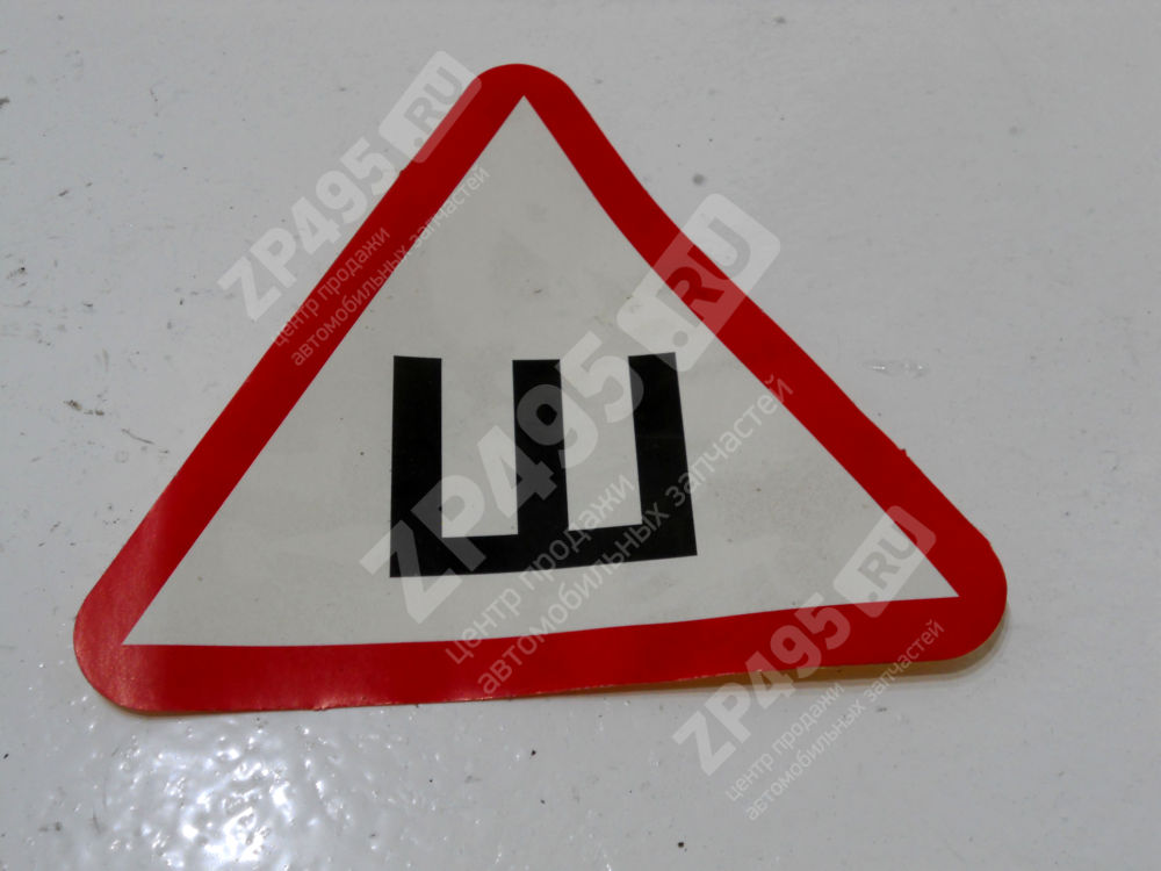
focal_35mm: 46
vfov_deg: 31.5
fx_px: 1543
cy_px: 436
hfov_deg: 41.2
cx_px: 580
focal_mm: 8.2
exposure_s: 1/30
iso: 160
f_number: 4.3
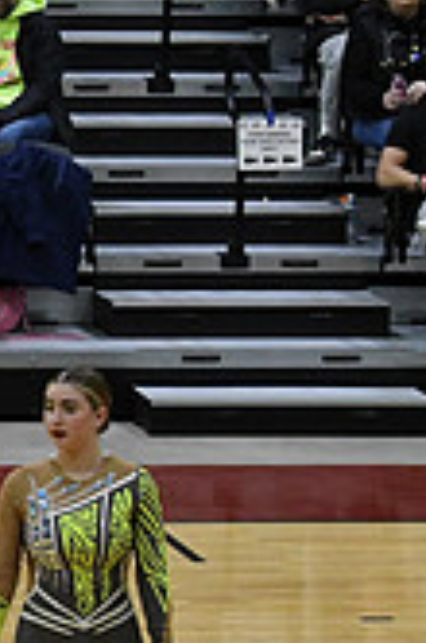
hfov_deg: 3.7
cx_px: -678
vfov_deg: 5.6
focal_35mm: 368
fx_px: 6559
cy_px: 482
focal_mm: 70
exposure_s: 1/500
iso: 4000
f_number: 4
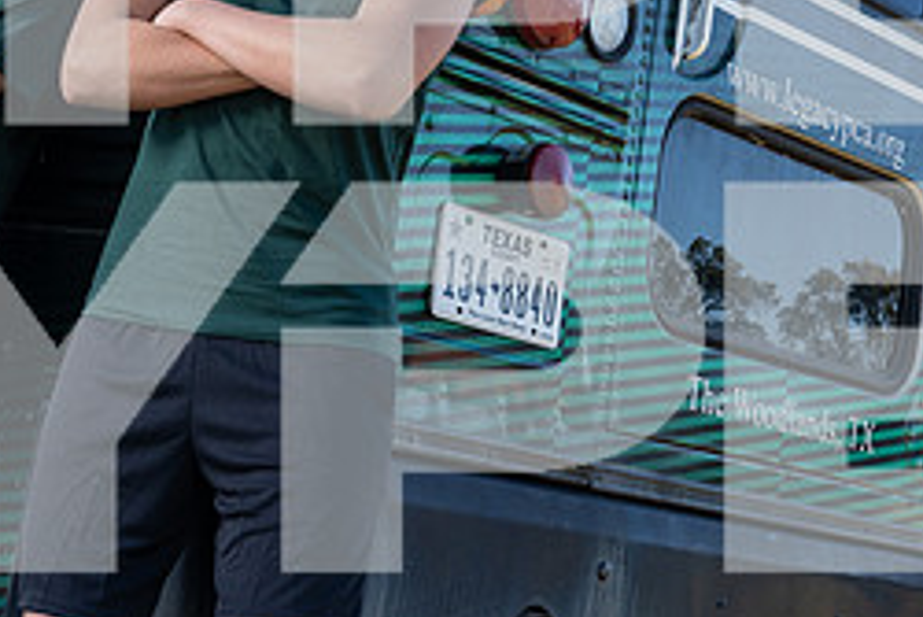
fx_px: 2206
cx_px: 222
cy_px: -68
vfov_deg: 15.5
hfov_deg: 23.4
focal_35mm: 86
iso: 320
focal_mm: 37
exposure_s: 1/250
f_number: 8
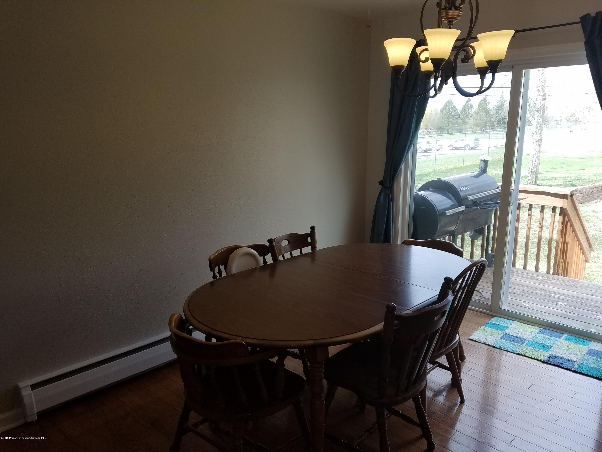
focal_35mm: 26
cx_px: 301
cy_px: 226
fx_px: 452
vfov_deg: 53.1
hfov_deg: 67.3
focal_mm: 4.2
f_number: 1.7
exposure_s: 1/257
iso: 50
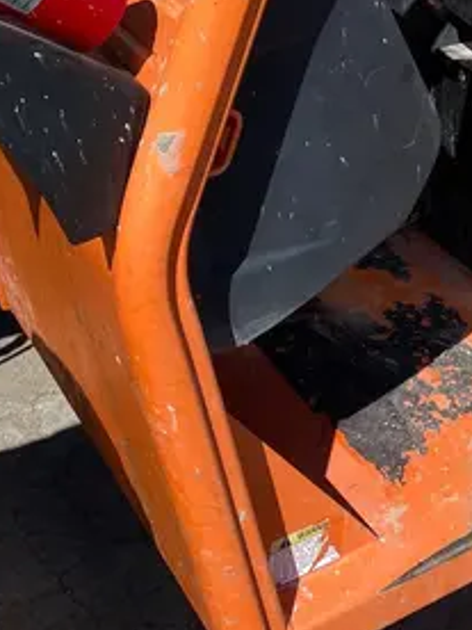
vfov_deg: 24.9
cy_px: -159
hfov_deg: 20.2
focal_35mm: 69
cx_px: 538
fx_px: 1254
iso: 32
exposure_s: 1/2463
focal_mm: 4.25
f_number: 1.8
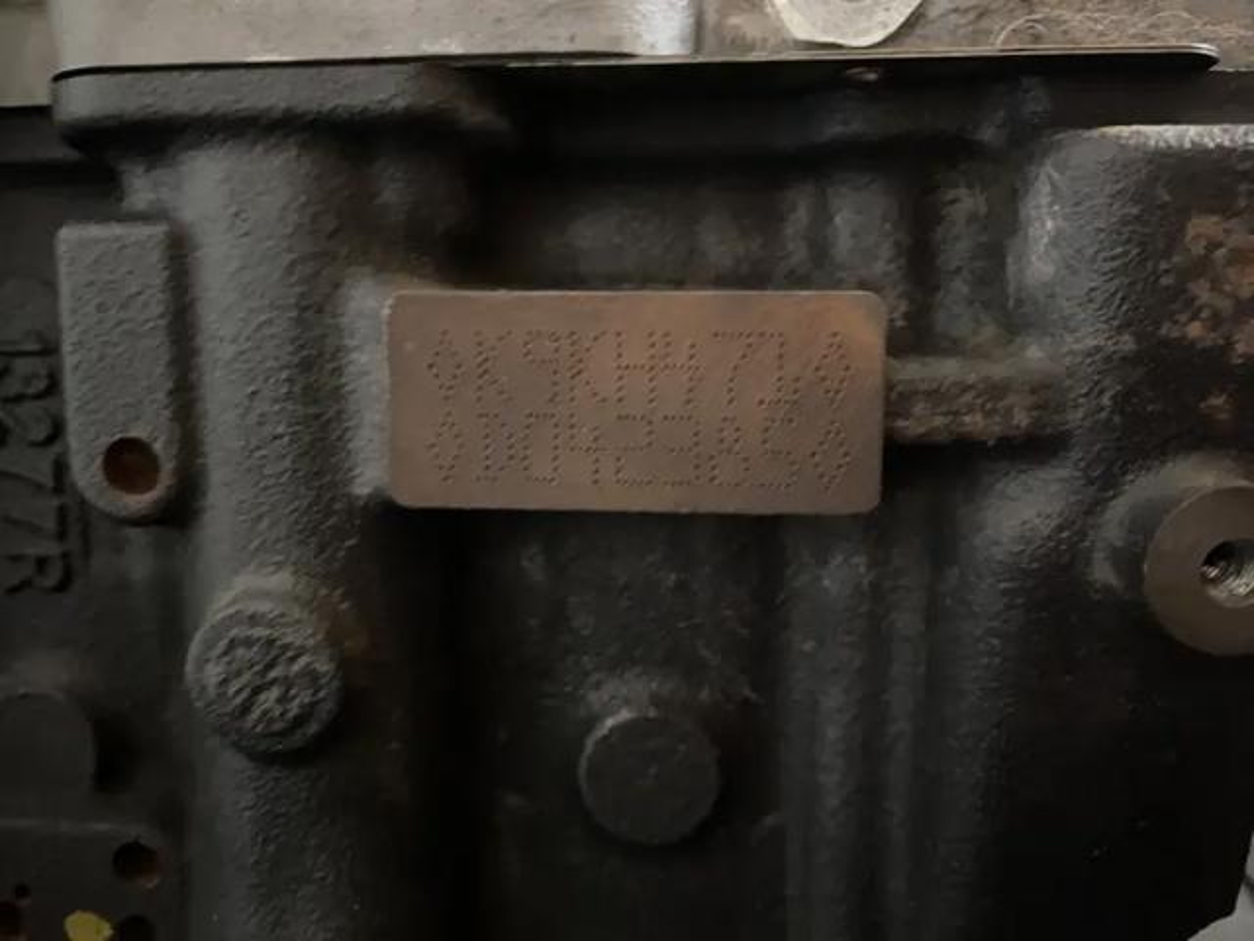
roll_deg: +0.4
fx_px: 906
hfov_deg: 69.4
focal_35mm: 25
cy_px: 470
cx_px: 627
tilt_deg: -27.2
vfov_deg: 54.9
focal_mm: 4.25
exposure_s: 1/4
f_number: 1.8
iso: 1000
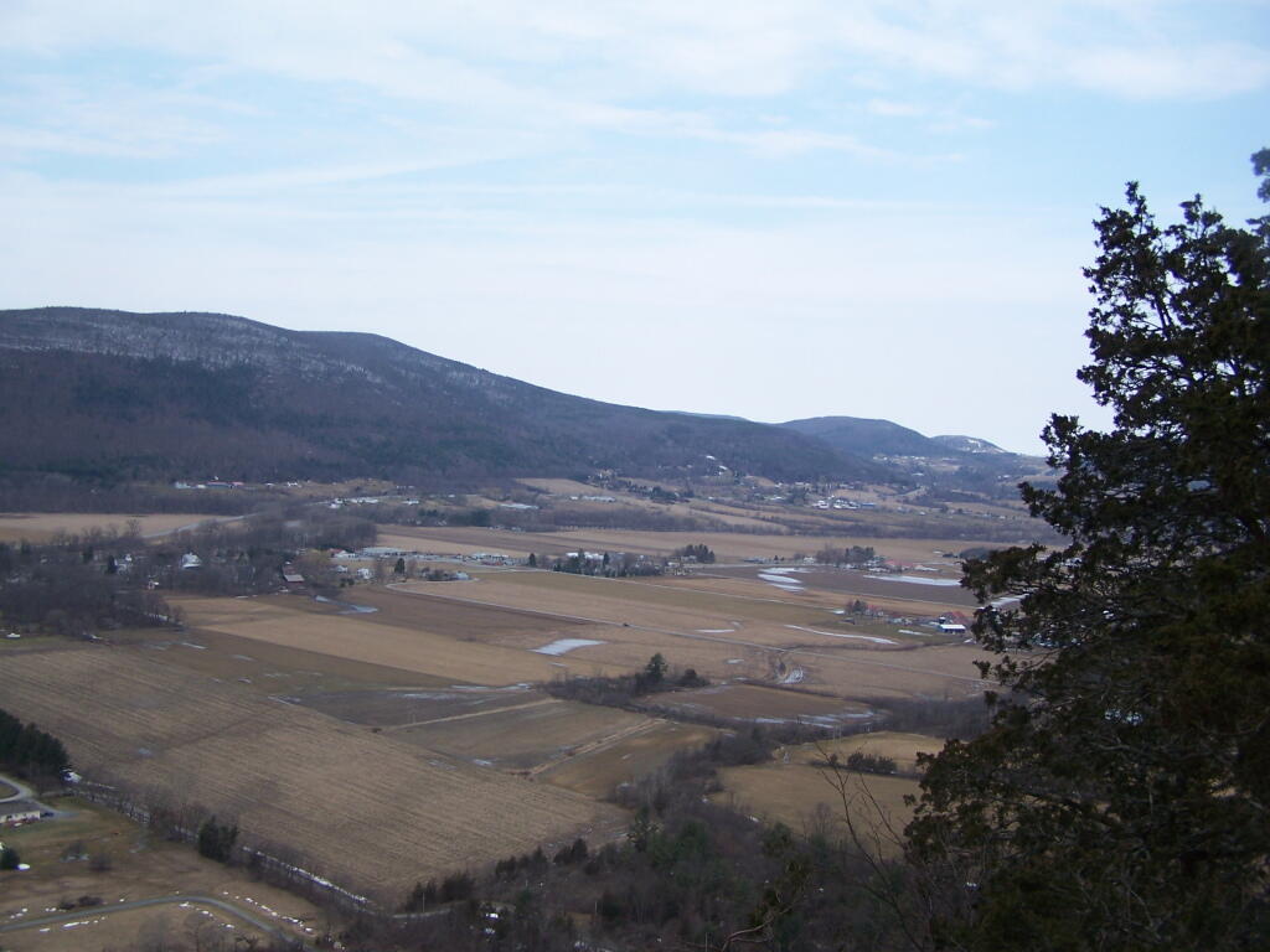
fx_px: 1394
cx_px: 635
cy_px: 476
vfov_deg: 37.7
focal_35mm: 38
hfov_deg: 49.0
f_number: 2.8
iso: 80
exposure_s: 1/800
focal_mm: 6.3
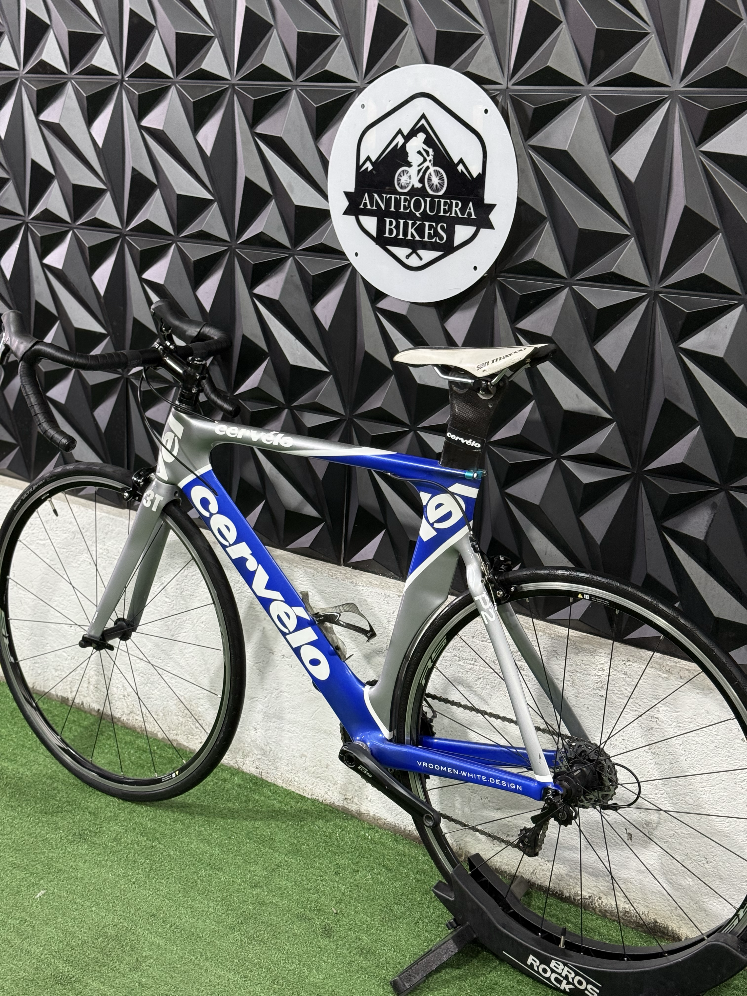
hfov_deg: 30.3
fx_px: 1381
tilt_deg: -14.4
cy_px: 498
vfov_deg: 39.7
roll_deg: -2.8
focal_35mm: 48
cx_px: 374
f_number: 1.78
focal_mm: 6.76
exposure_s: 1/60
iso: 160
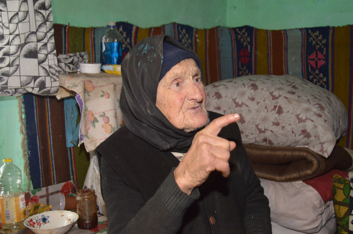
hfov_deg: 46.4
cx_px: 176
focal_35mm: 42
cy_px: 117
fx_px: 411
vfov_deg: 31.8
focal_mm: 28
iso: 1400
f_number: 4
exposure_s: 1/60
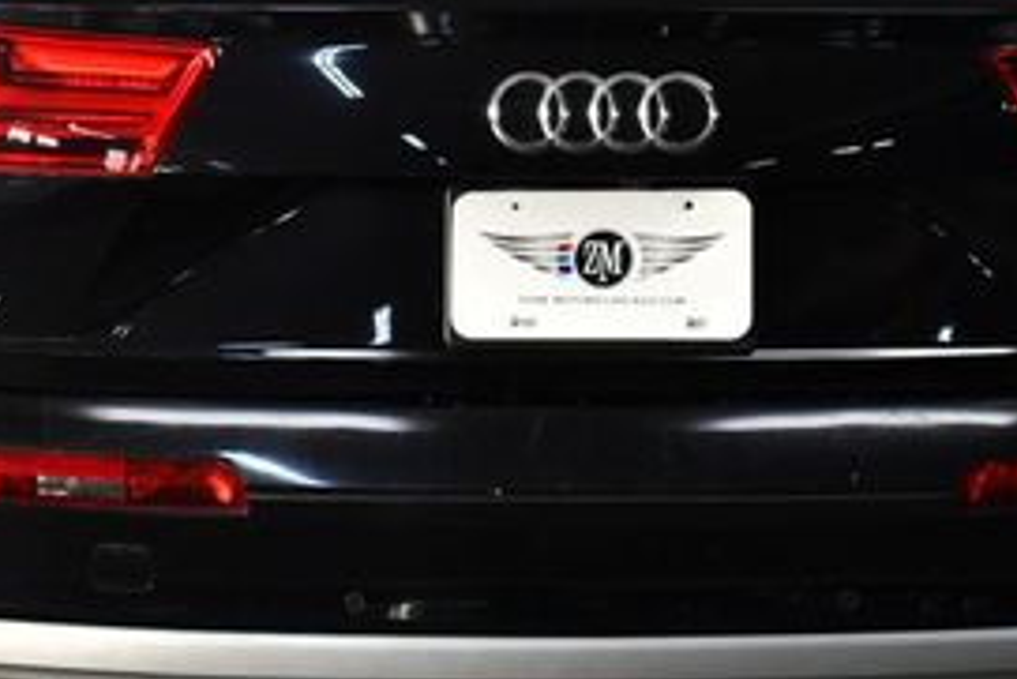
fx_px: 2402
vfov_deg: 16.0
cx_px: 578
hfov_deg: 23.9
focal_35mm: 85
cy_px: 199
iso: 400
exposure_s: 1/250
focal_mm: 18
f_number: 3.5
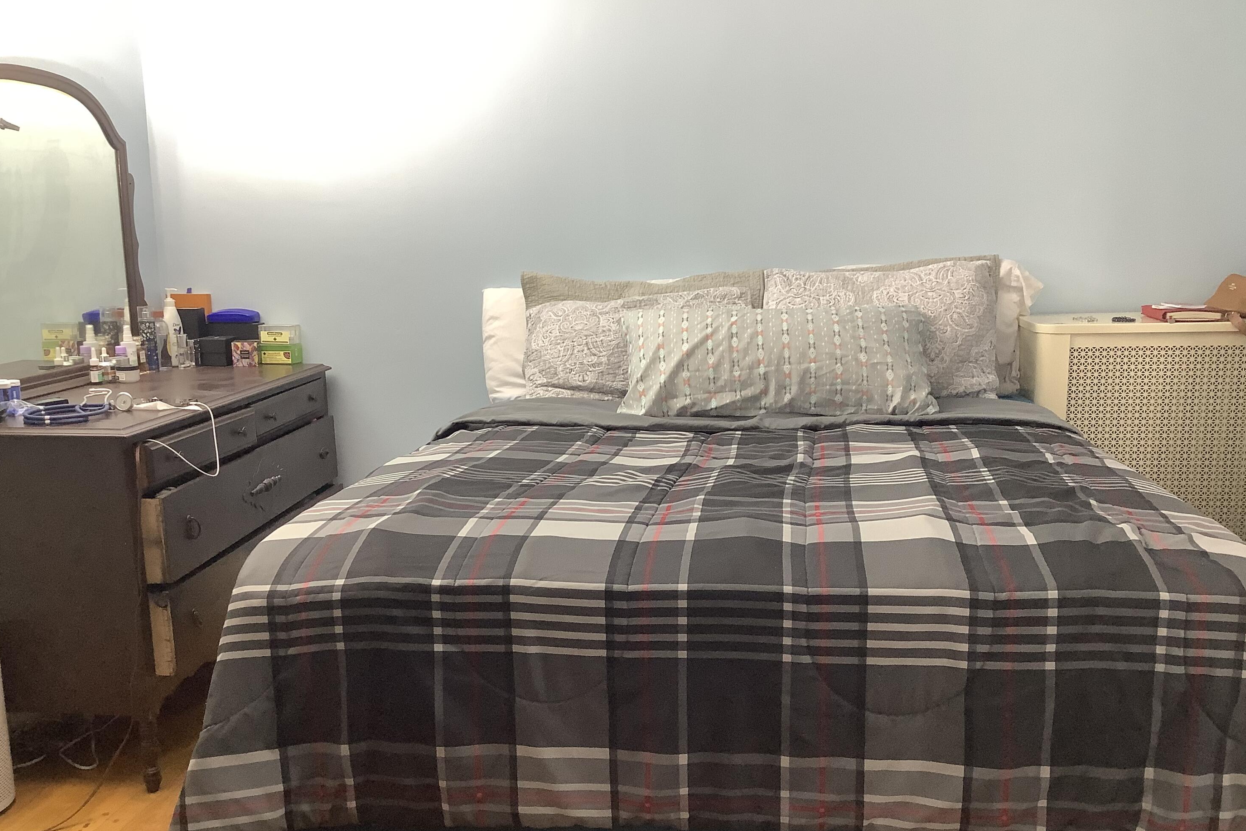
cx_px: 634
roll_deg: -0.6
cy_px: 468
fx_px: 1142
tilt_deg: -11.9
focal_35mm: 33
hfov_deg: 57.2
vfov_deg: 39.9
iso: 100
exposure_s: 1/50
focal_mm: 3.3
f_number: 2.4
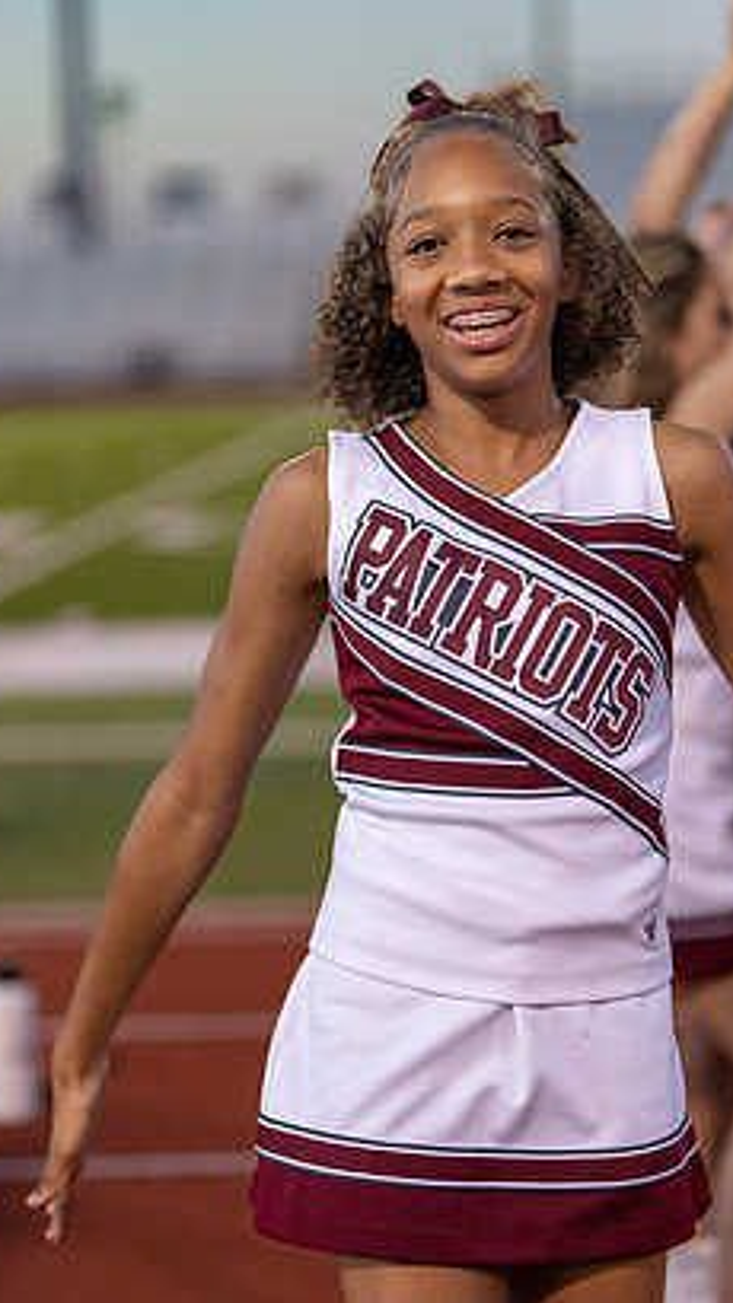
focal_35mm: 83
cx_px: 474
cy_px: 641
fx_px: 2869
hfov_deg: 14.5
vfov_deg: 25.6
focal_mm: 50
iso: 400
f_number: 1.2
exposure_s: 1/1000
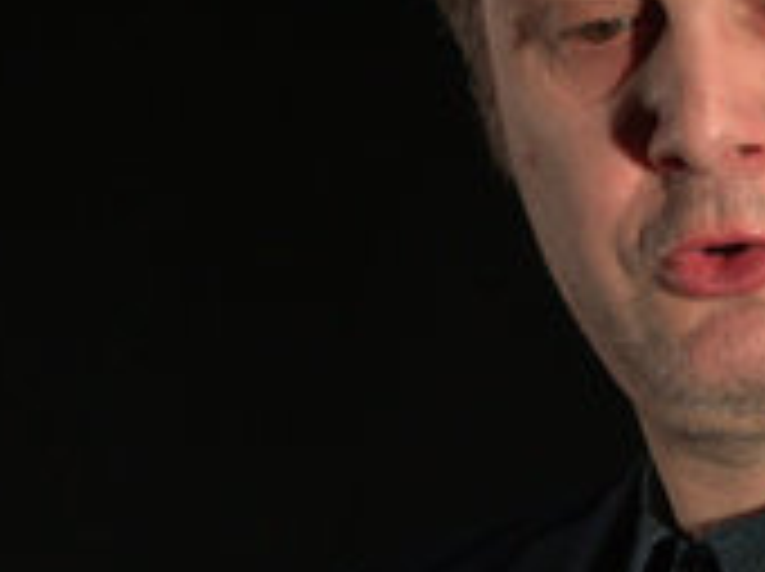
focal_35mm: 642
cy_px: 1094
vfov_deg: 2.3
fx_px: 14169
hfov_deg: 3.1
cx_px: 511
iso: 1250
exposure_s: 1/100
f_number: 2.8
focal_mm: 105
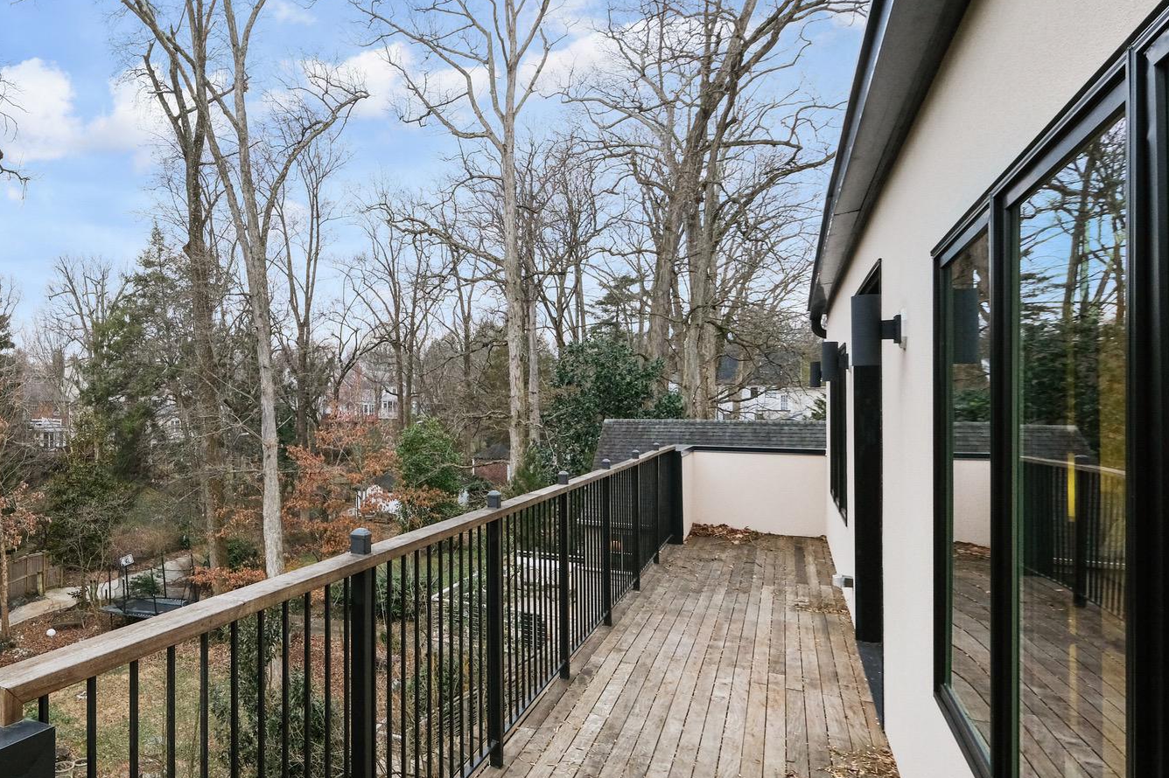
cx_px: 290
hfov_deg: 70.9
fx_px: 747
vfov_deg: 55.1
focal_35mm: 23
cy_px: 391
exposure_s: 1/125
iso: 800
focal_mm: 10
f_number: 8
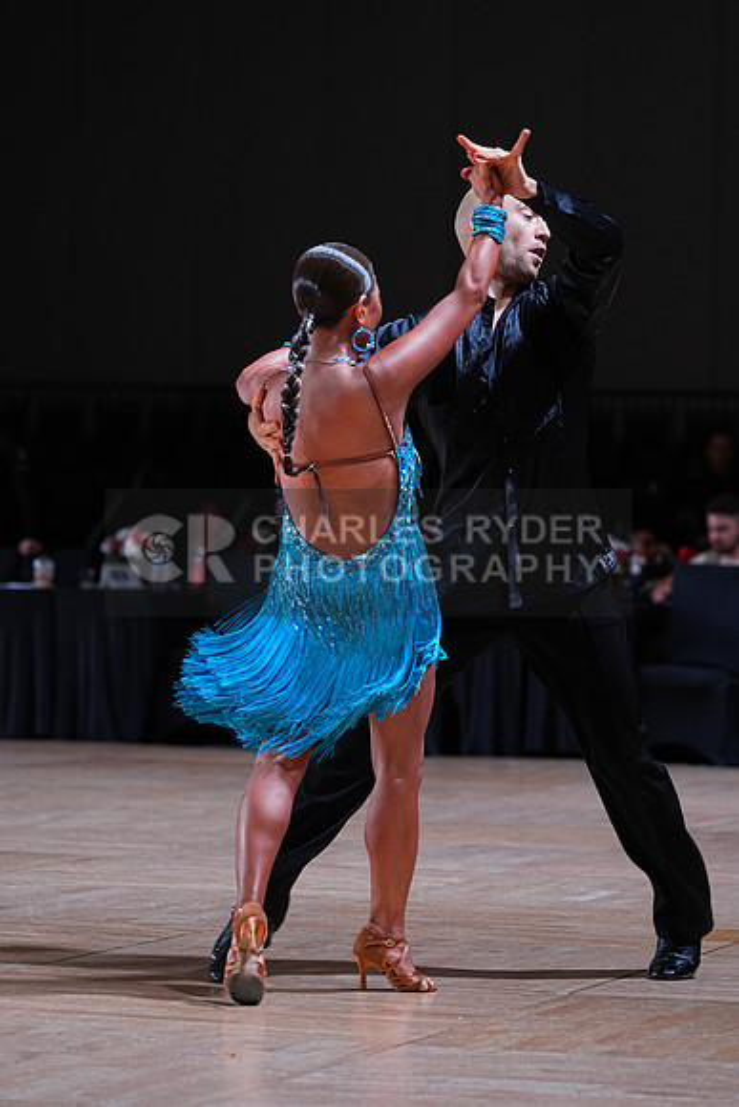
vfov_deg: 13.9
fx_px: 4554
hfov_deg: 9.3
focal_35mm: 148
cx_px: 370
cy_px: 554
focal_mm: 148
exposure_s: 1/250
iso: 640
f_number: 4
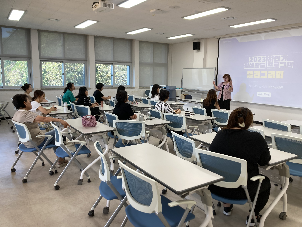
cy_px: 114
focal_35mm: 28
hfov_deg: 63.4
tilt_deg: -8.1
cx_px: 151
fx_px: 244
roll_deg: -0.5
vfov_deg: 49.7
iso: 50
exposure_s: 1/120
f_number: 1.8
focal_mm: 3.99
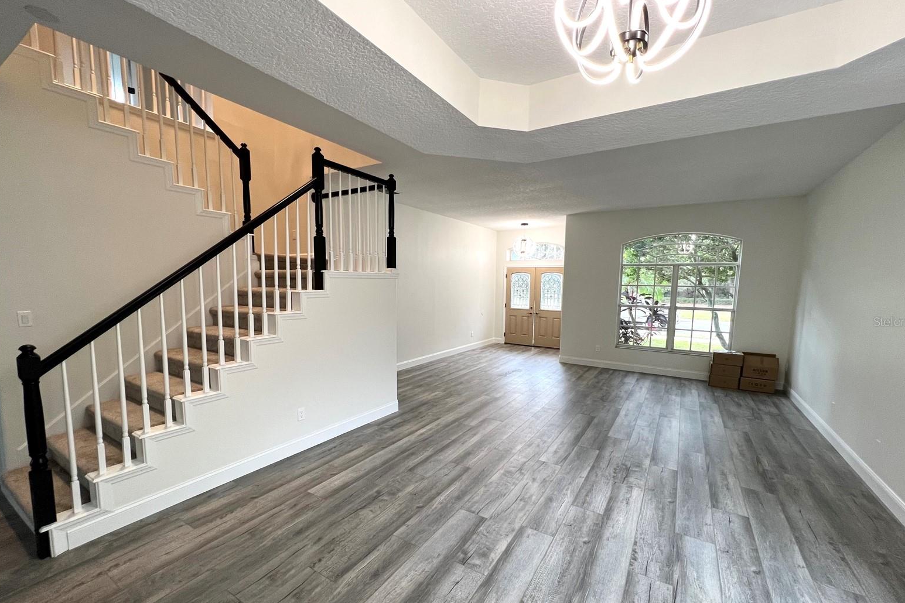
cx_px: 460
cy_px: 321
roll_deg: -0.7
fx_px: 352
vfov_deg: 81.1
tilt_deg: -5.9
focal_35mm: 14
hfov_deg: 104.2
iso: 200
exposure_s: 1/120
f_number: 1.8
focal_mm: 1.57
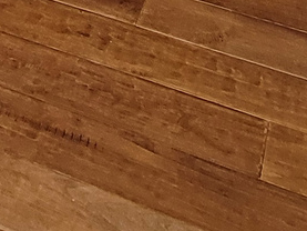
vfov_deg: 9.8
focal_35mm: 96
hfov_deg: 19.0
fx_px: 852
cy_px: -535
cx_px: -84
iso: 125
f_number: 2.2
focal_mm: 2.2
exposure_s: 1/60
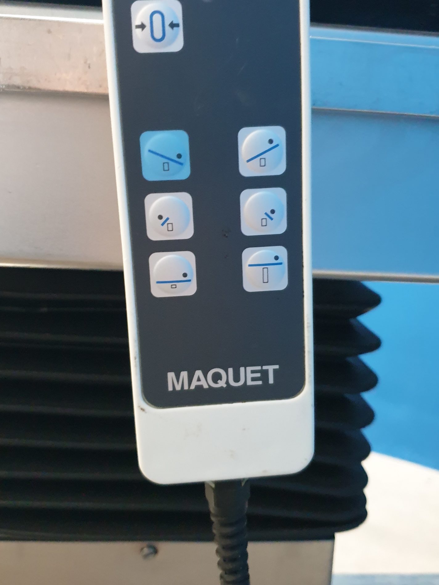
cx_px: 217
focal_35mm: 35
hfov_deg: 40.7
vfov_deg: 52.6
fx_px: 592
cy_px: 275
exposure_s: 1/50
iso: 640
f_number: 1.5
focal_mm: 4.3
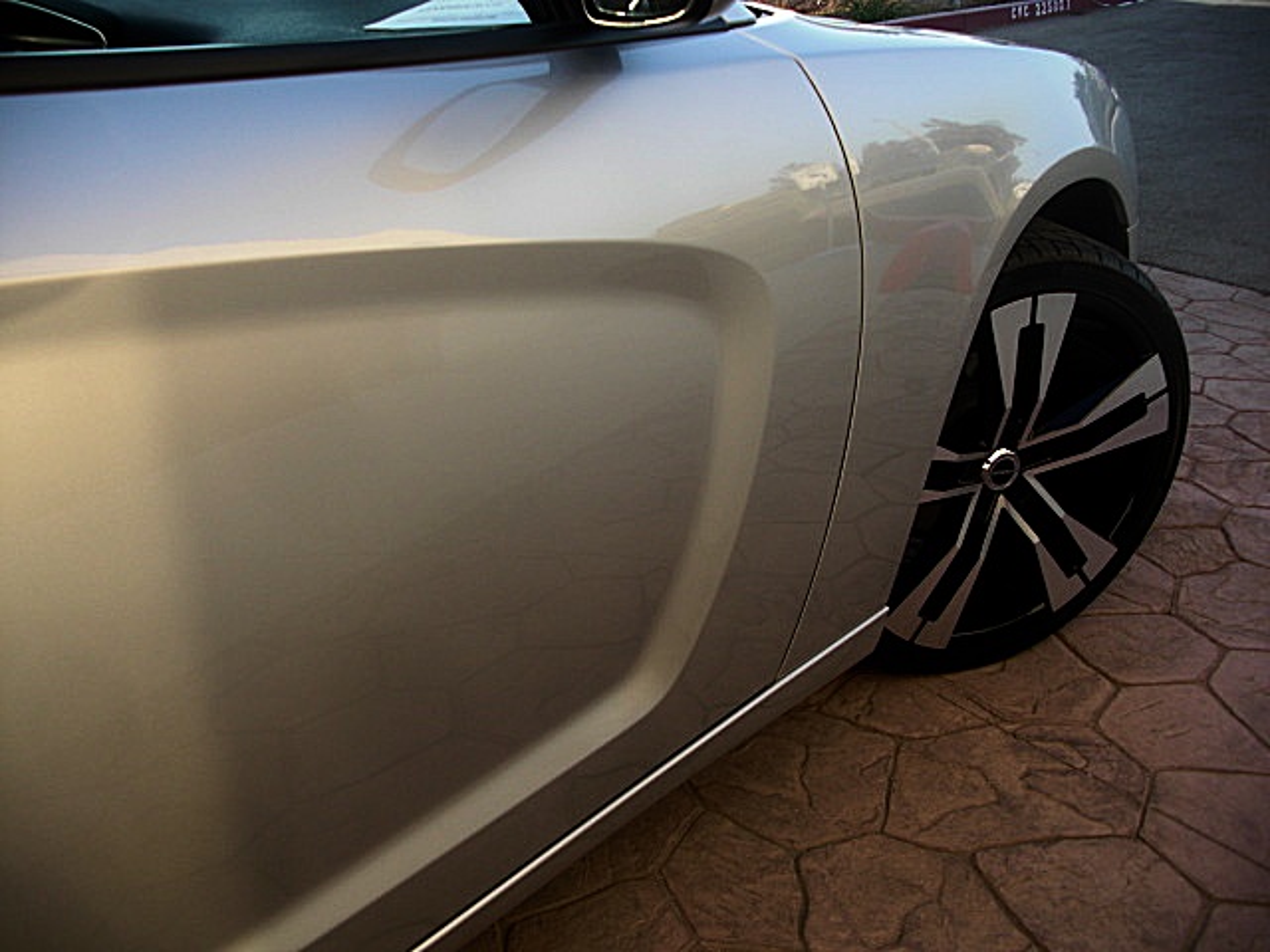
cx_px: 635
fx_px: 1321
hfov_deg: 51.4
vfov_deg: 39.7
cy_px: 476
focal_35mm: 36
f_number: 2.8
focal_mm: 6.3
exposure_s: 1/160
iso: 50
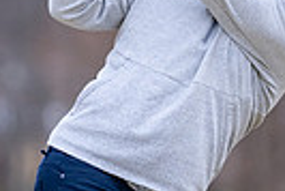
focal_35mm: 1226
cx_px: 78
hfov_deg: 1.7
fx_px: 9716
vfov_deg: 1.1
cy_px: 154
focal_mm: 190
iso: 560
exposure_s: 1/5000
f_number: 2.8
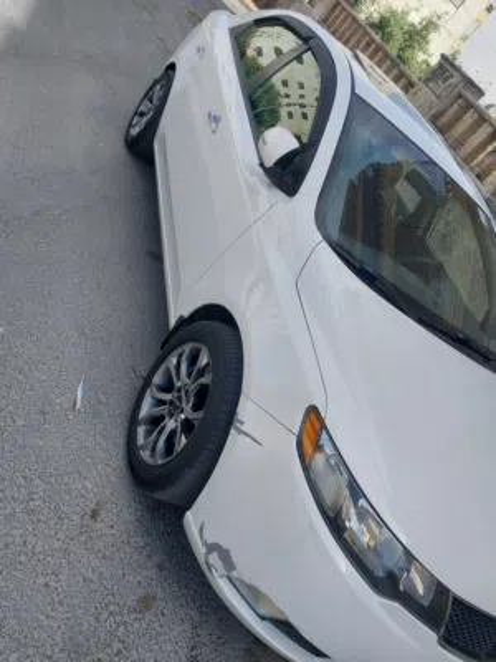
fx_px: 497
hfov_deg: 53.1
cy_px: 331
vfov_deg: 67.3
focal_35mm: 26
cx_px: 248
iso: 20
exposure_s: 1/485
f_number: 1.8
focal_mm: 4
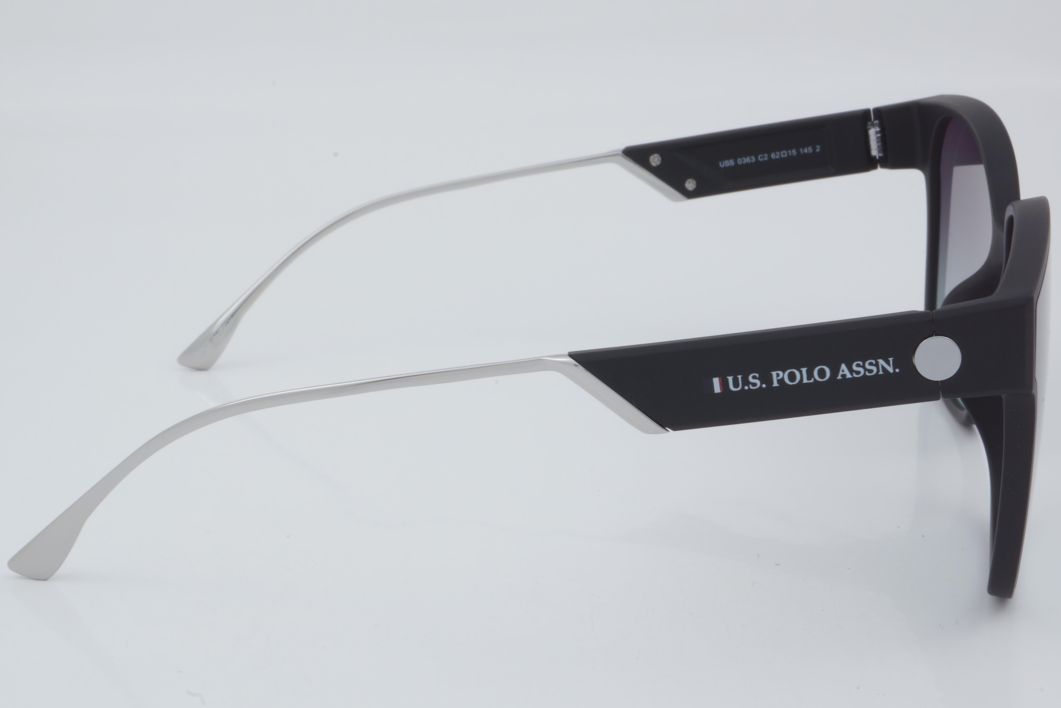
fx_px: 2210
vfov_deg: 18.2
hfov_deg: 27.0
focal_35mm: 75
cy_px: 354
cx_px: 530
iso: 100
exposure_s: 1/3
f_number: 32
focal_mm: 50
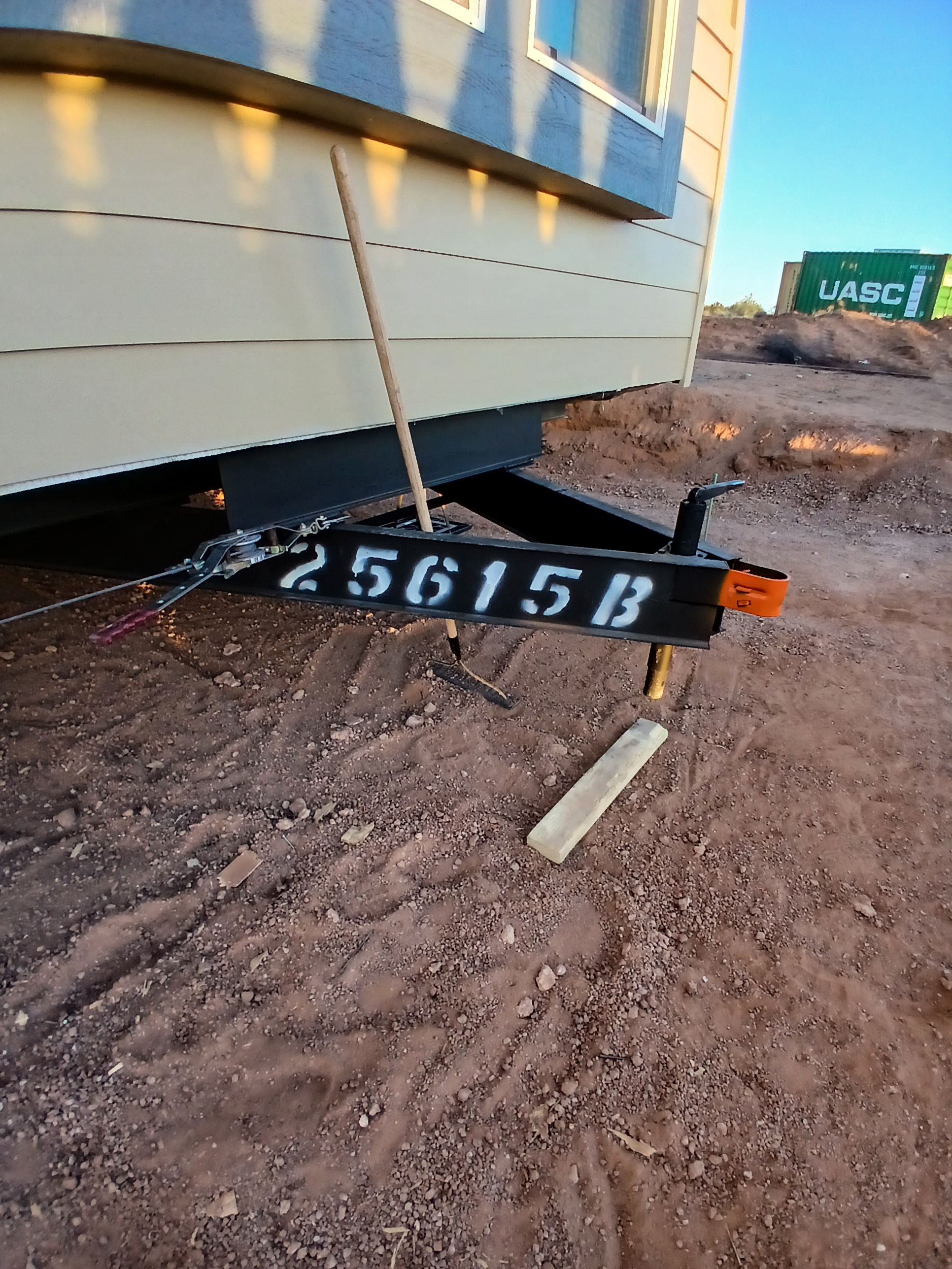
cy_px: 634
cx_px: 476
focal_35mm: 17
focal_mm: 1.4
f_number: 2.2
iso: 64
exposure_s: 1/120
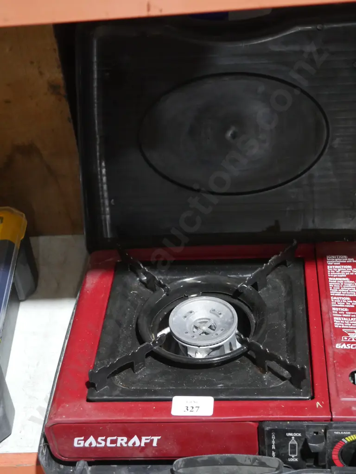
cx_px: 178
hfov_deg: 24.4
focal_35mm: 60
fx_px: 823
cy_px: 237
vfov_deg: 32.2
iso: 2500
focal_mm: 30
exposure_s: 1/60
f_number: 5.4
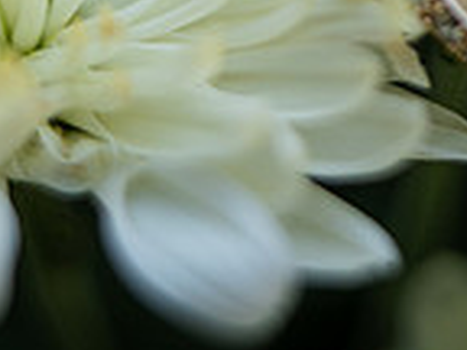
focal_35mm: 194
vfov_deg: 7.5
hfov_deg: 10.2
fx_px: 2617
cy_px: -220
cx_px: 379
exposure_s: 1/250
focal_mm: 50
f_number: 3.2
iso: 100
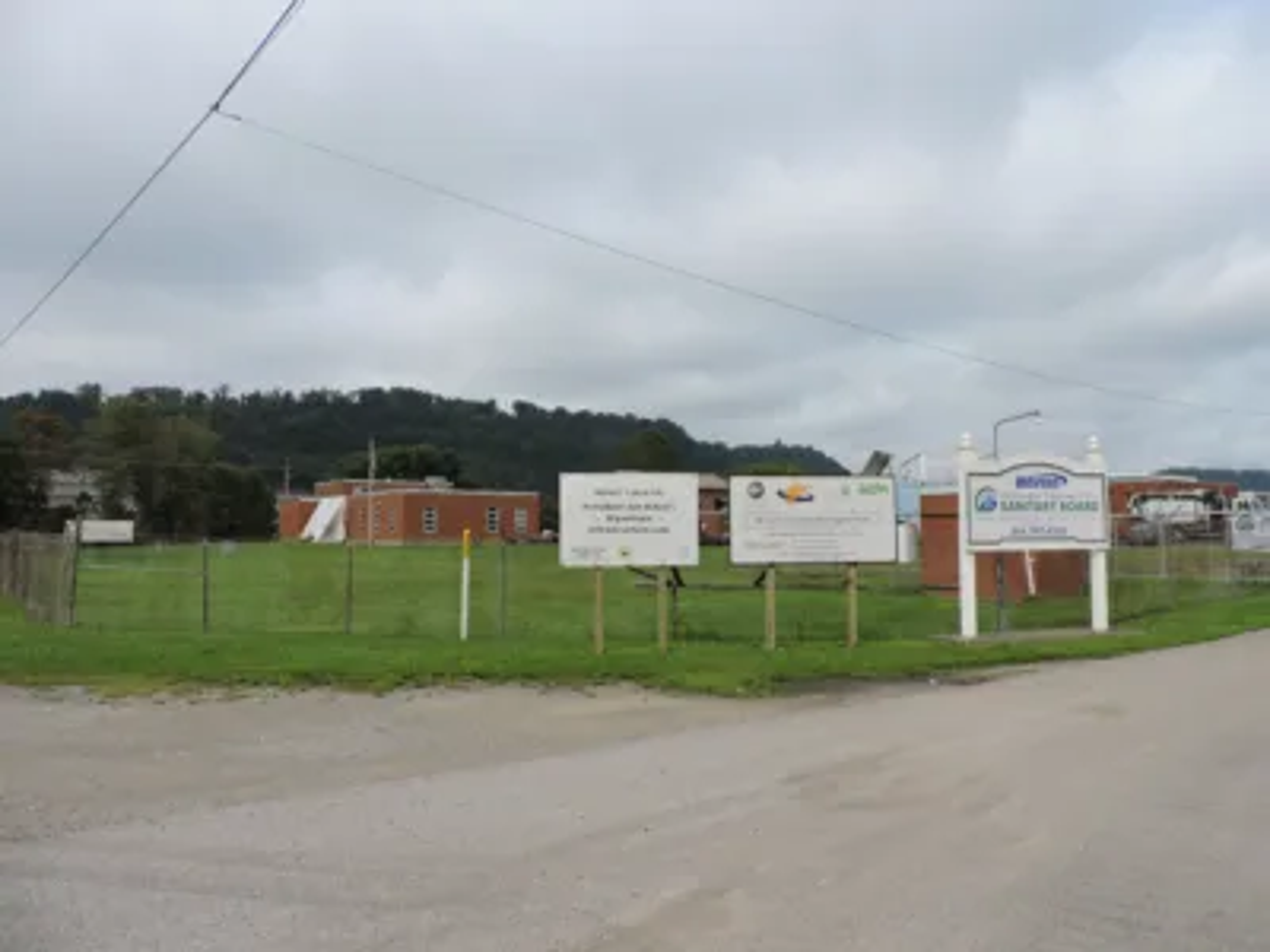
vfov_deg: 56.8
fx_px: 881
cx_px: 635
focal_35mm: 24
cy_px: 476
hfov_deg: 71.6
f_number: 3
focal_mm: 4.3
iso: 100
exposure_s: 1/1250
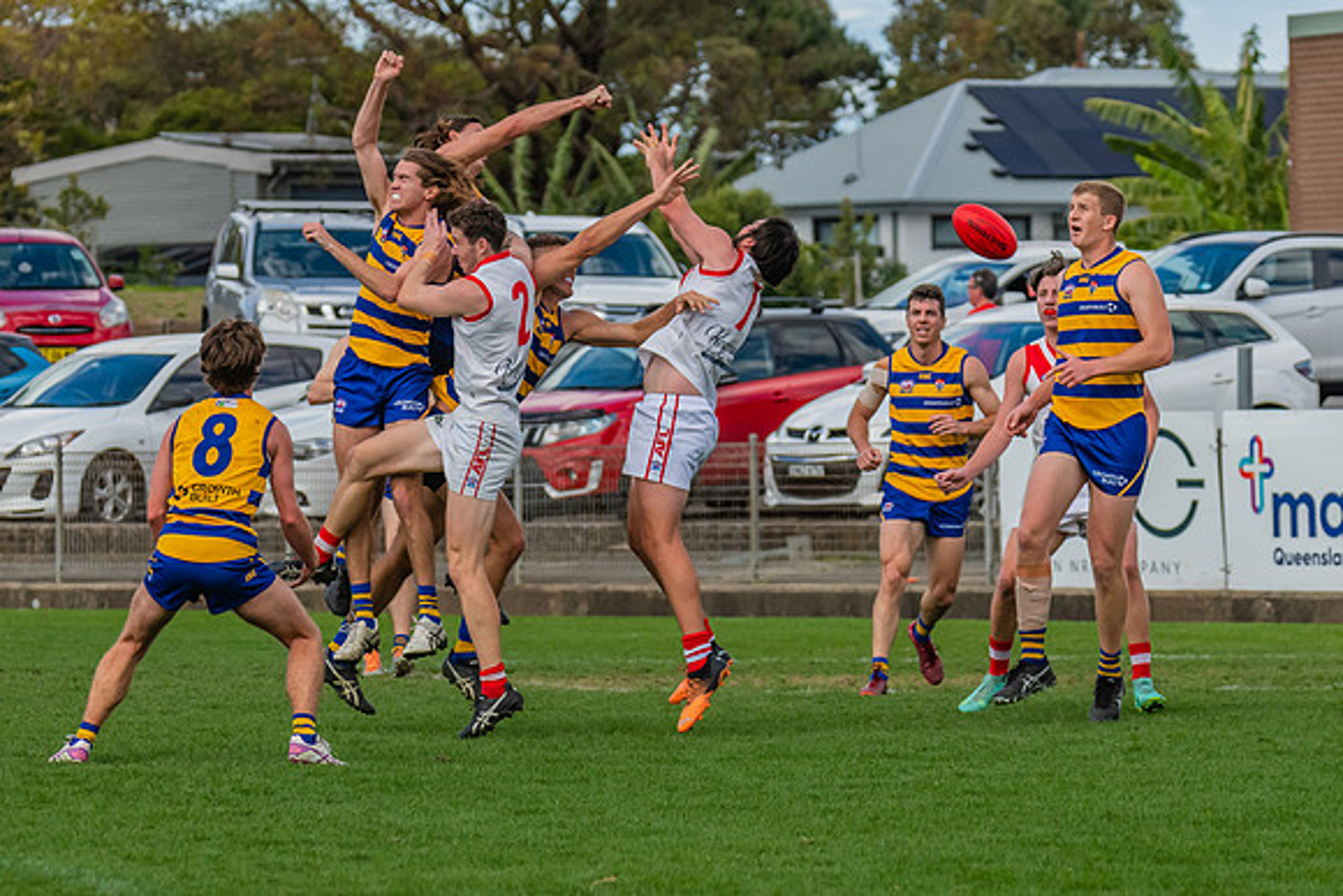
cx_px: 570
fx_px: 12183
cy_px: 405
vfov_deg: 4.2
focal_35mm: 327
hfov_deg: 6.3
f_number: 8
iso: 800
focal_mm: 220
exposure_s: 1/1600
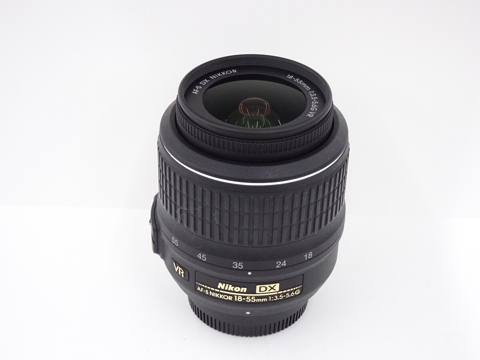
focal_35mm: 62
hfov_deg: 31.2
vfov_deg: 23.7
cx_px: 240
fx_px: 860
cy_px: 180
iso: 640
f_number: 4.5
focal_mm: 10.59
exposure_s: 1/80
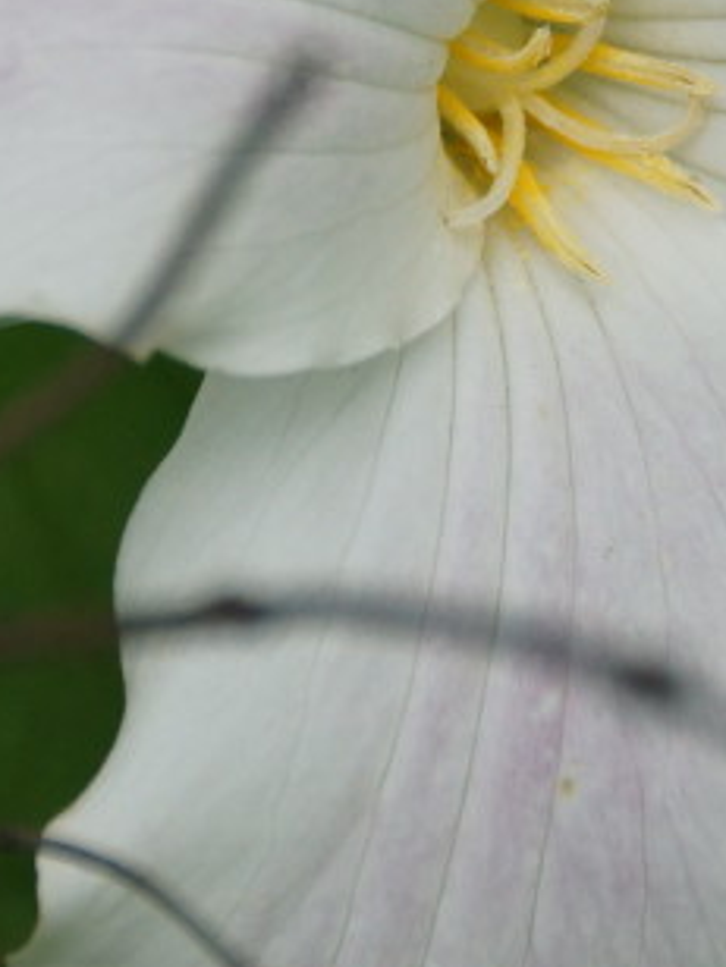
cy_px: 261
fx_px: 31404
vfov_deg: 1.8
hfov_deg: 1.3
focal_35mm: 1123
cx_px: 487
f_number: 6.3
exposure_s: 1/400
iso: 640
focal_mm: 250
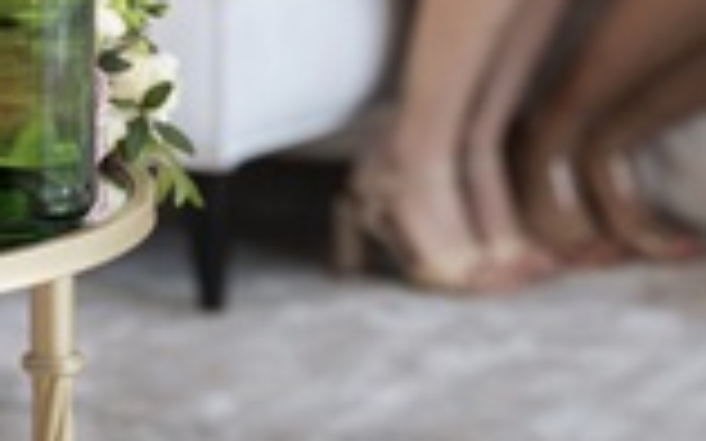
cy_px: -230
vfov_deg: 8.0
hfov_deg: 13.1
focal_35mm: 160
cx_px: 400
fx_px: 3085
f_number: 2.8
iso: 400
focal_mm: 42.1
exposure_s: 1/160
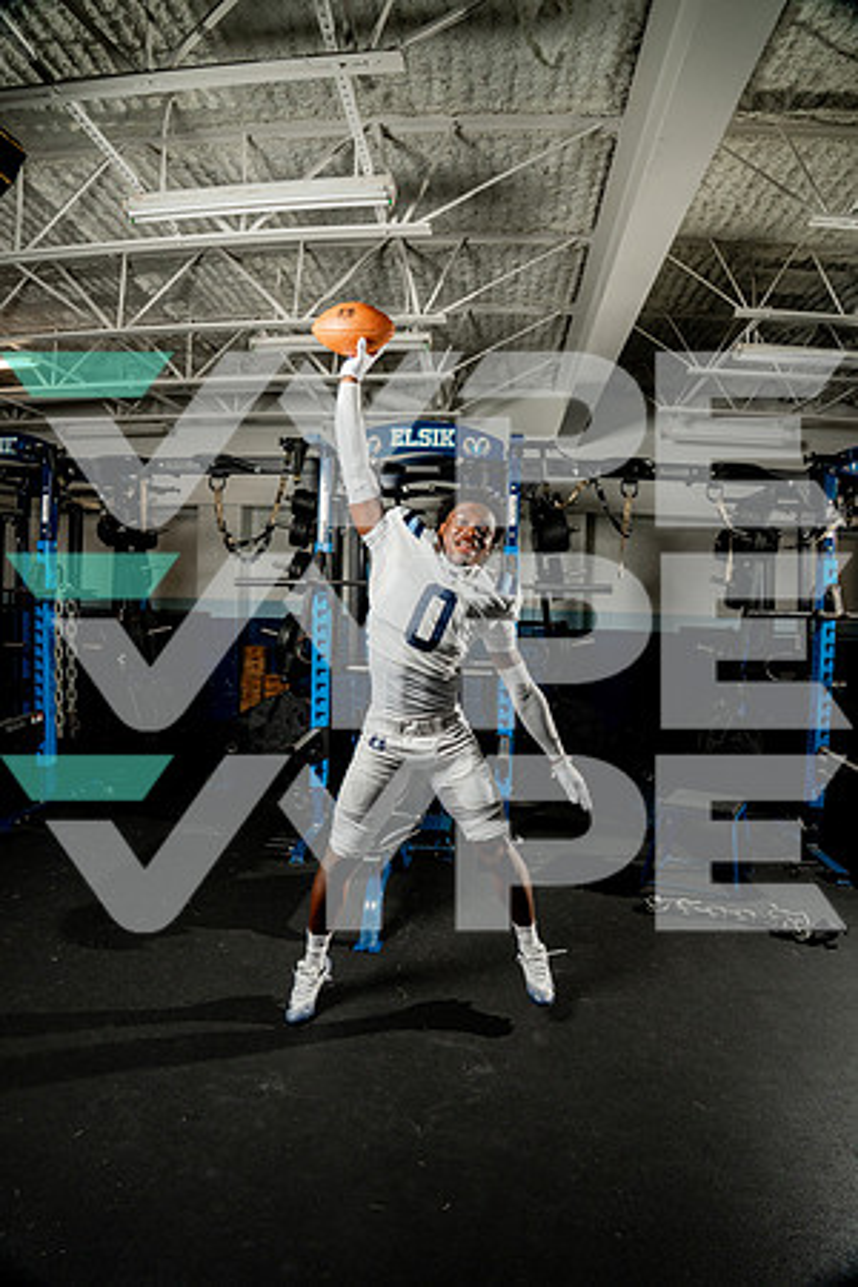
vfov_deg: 84.0
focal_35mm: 20
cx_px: 429
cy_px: 644
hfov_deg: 61.9
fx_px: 715
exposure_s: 1/200
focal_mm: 20
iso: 500
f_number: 7.1
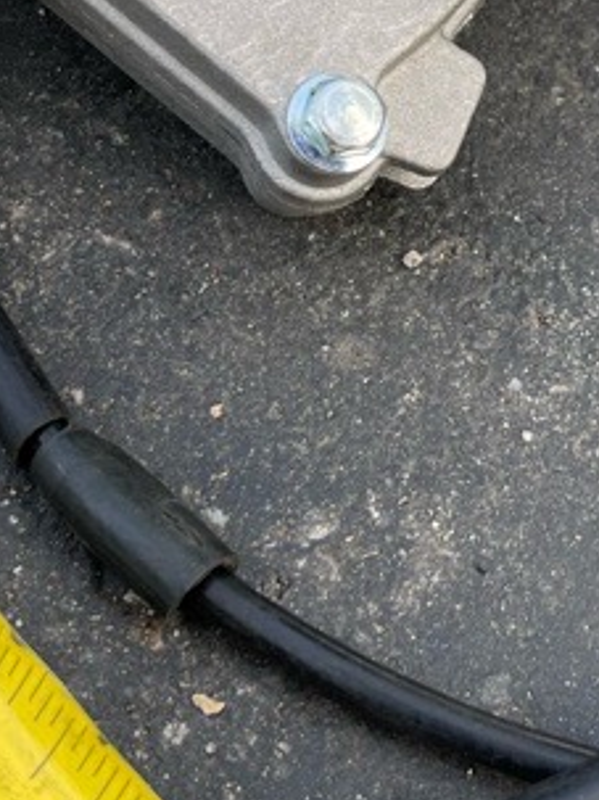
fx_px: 2032
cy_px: 180
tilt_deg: -54.6
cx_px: 583
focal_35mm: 88
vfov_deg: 22.0
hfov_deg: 16.5
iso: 32
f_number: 1.6
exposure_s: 1/348
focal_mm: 5.1
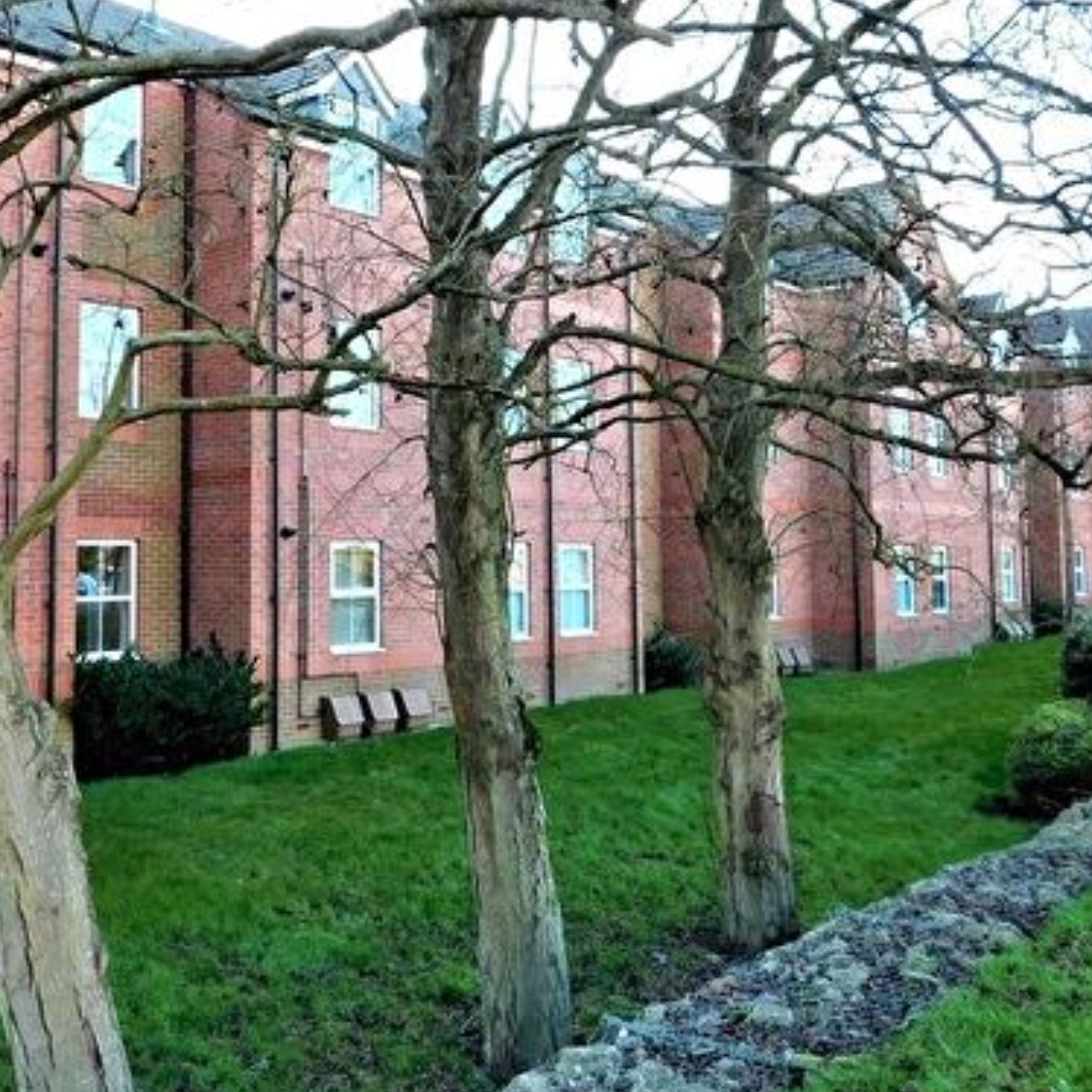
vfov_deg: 43.6
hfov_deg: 43.4
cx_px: 391
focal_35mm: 38
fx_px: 1356
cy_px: 428
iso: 125
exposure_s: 1/100
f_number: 3
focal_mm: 4
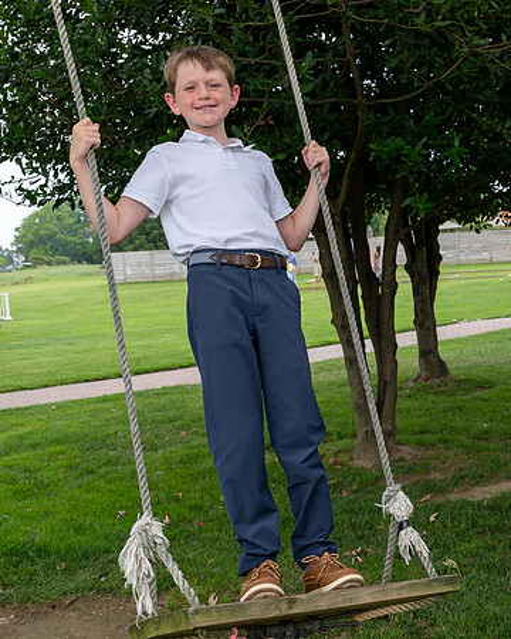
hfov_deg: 29.5
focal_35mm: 51
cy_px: 299
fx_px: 964
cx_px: 333
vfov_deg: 36.7
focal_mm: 34
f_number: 7.1
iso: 450
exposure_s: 1/500
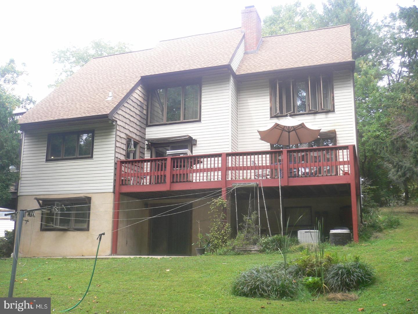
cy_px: 157
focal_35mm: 35
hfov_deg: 52.6
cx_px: 209
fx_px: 423
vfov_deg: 40.7
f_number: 2.8
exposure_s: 1/100
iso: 80
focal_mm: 5.8
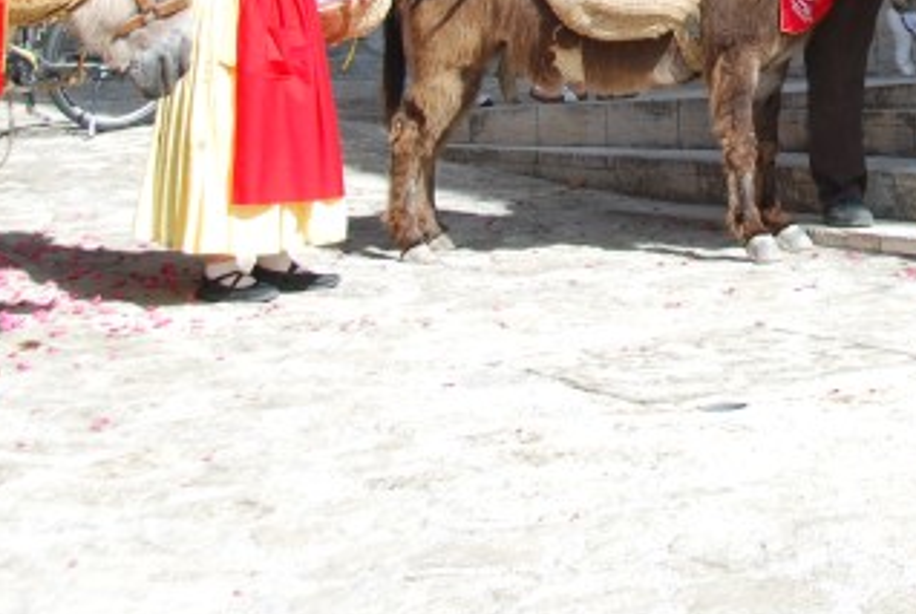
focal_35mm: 110
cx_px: 907
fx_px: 2803
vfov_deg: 12.1
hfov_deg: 18.1
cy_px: -205
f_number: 7.1
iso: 100
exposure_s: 1/200
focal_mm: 26
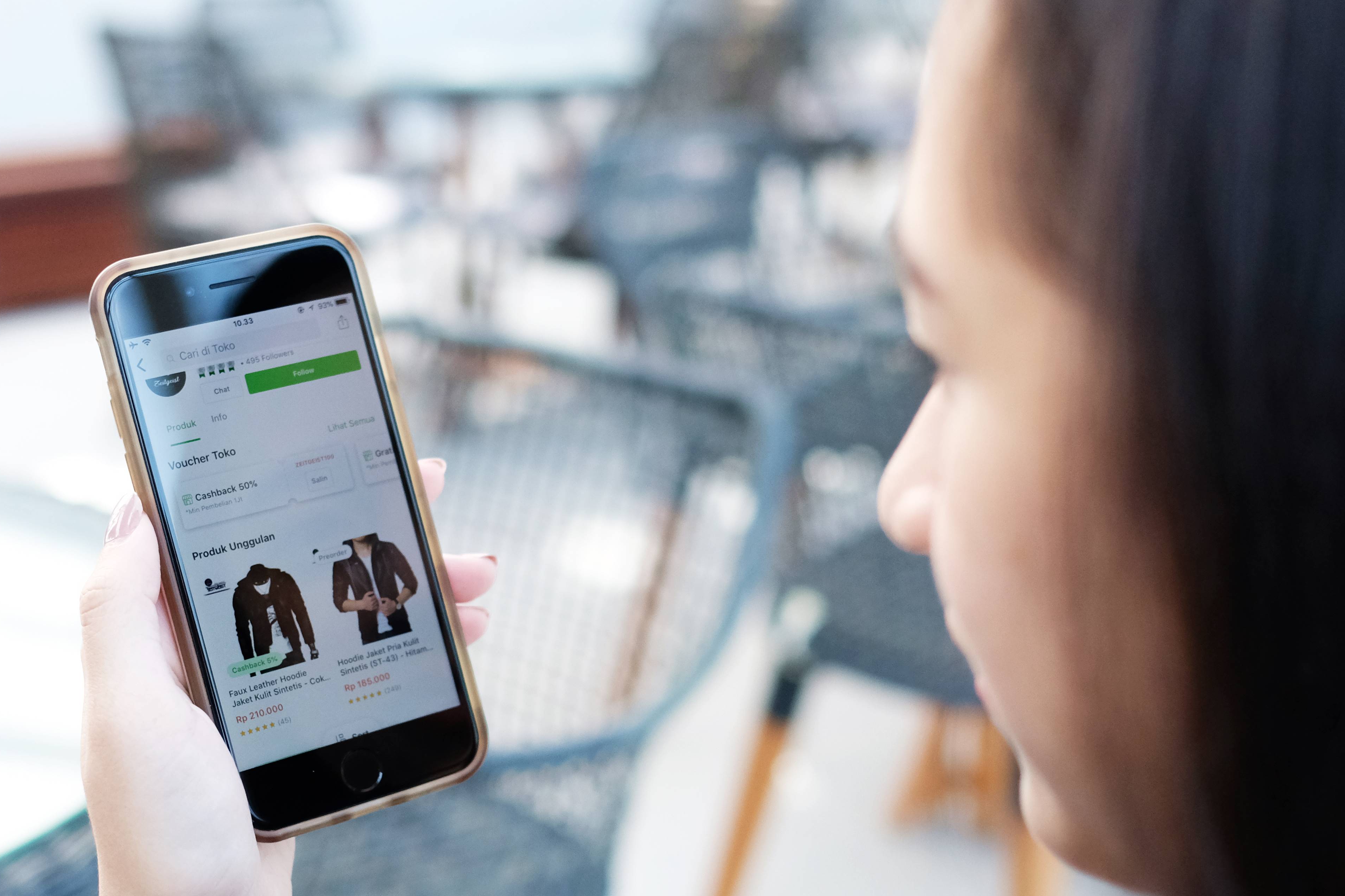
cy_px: 541
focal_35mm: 52
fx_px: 1942
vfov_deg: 25.9
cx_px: 546
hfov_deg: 38.1
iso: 1600
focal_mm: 23
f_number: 2
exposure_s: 1/2000
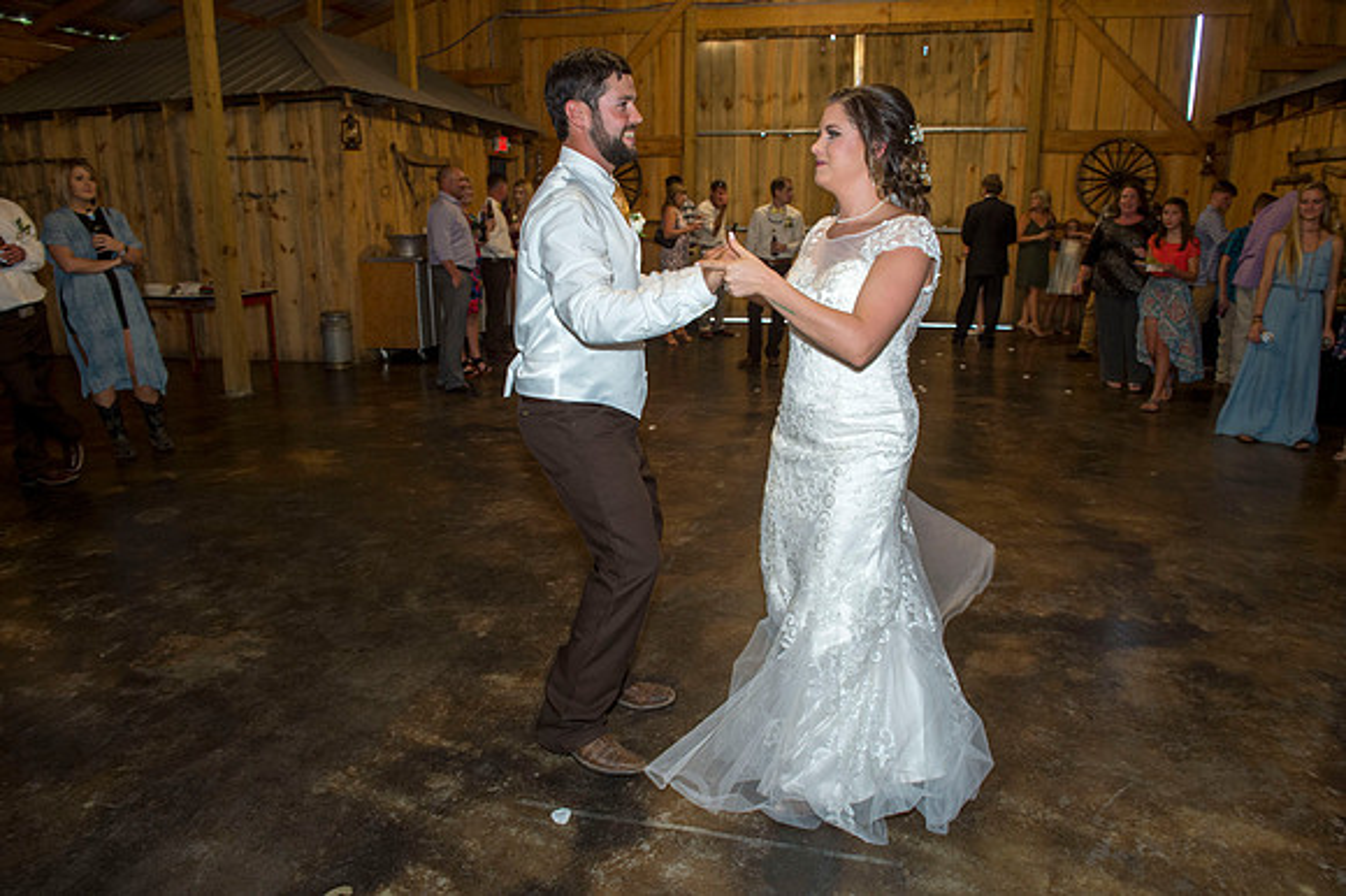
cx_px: 673
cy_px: 448
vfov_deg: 53.1
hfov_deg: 73.8
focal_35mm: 24
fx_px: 897
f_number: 8
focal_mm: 24
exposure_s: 1/60
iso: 1600
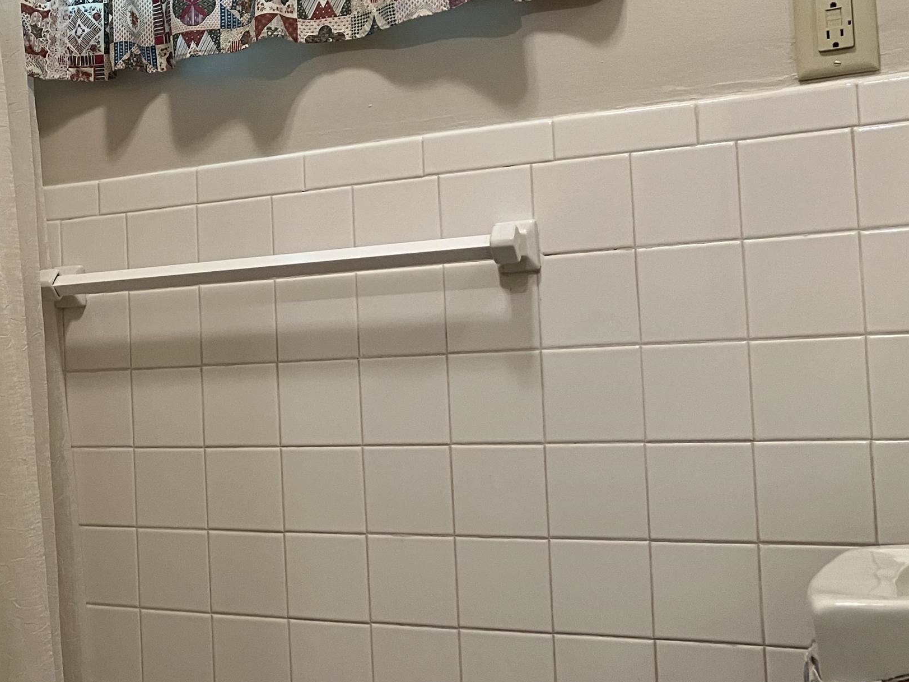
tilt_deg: +2.9
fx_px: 1392
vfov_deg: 27.5
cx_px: 78
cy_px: 331
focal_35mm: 53
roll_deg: +2.3
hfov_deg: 34.0
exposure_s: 1/60
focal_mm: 3.99
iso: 200
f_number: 1.8
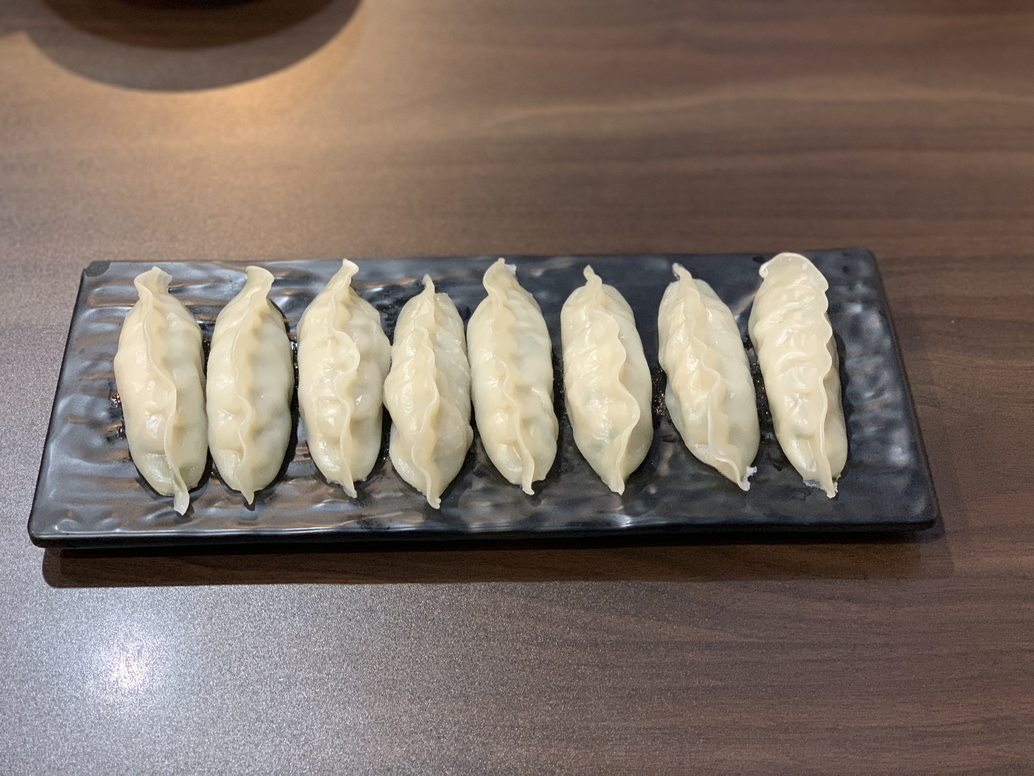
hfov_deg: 36.8
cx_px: 517
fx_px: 1553
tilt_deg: -50.4
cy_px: 388
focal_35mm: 52
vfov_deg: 28.0
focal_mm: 6
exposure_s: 1/60
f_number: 2.4
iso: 400
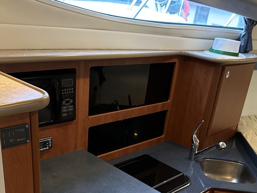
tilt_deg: -26.2
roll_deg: -9.8
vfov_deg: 32.1
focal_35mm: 43
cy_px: 169
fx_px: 319
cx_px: 139
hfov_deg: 43.8
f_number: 1.78
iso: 1000
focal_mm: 6.86
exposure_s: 1/34
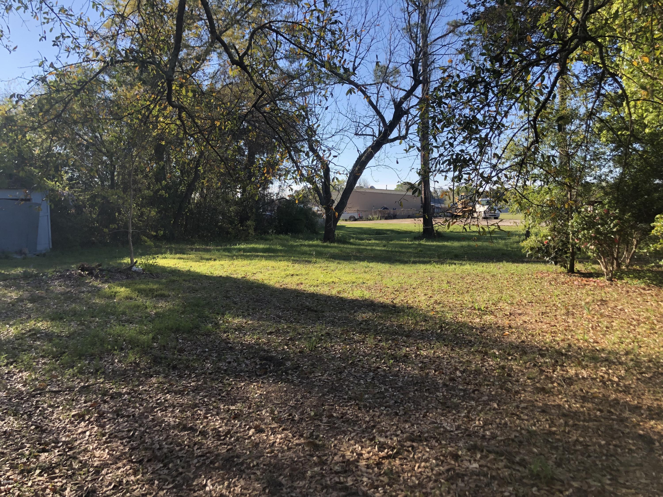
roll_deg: +2.4
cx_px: 332
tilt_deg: -6.3
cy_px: 248
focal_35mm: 28
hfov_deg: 63.4
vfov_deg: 49.7
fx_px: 536
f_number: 1.8
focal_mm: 3.99
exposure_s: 1/571
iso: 20
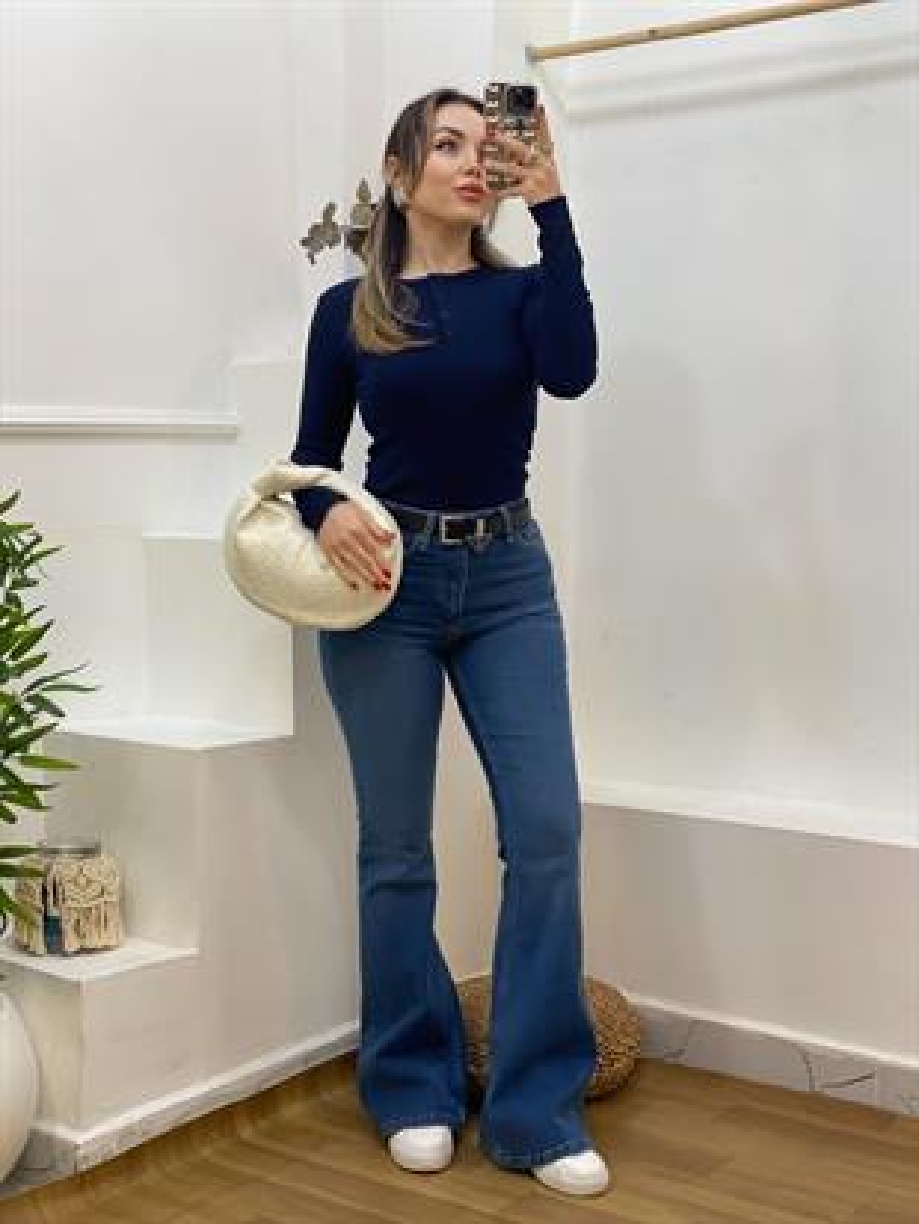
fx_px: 1840
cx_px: 460
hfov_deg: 28.0
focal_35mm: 52
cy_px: 612
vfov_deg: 36.8
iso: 100
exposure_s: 1/100
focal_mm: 6
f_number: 2
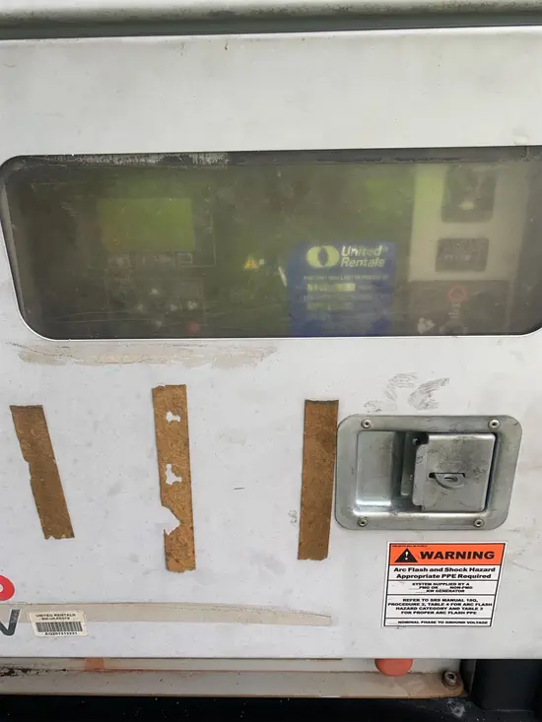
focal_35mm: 26
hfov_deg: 53.1
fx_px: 543
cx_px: 271
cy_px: 361
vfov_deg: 67.3
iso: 50
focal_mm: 4.25
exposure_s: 1/121
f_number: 1.8
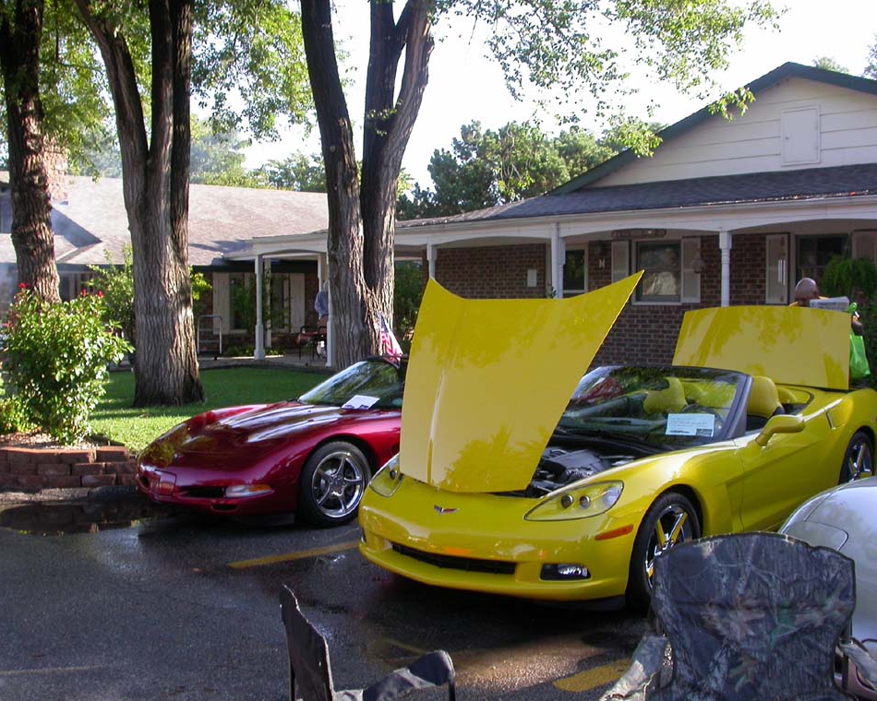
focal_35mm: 40
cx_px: 456
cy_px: 353
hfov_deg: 45.8
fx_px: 1038
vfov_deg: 37.3
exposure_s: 1/138
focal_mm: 7.85
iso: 100
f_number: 4.2
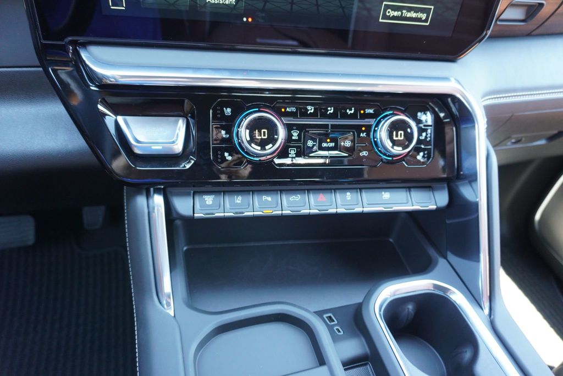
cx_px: 282
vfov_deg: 50.5
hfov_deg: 70.4
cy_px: 188
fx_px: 399
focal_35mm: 26
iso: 1000
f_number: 3.5
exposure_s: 1/60
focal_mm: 17
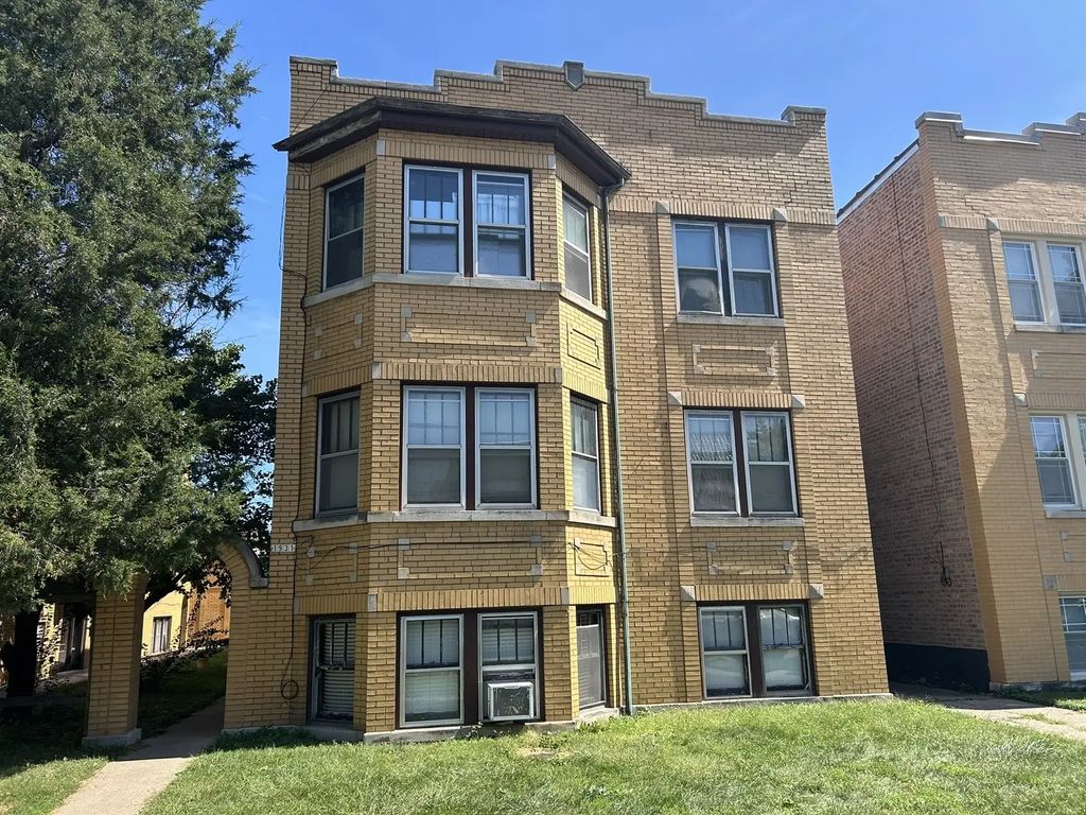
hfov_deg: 67.3
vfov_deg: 53.1
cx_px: 543
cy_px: 408
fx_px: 816
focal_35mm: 26
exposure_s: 1/1838
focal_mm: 5.7
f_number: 1.5
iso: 50
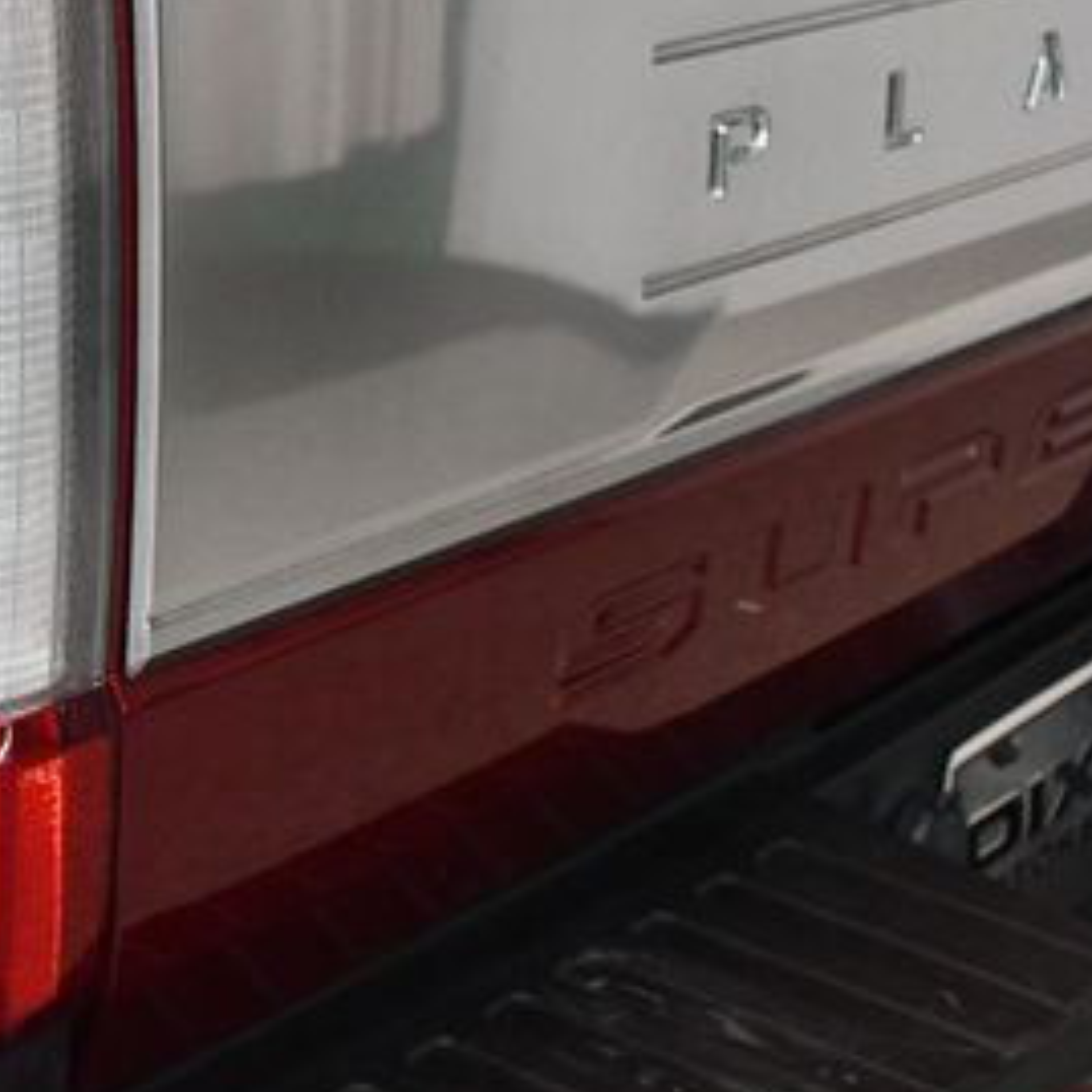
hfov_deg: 18.2
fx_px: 3248
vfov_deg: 18.9
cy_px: 260
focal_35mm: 91
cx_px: -170
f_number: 4
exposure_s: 1/125
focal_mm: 30
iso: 3200
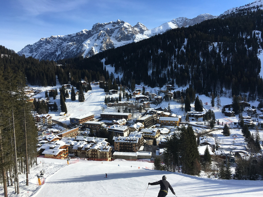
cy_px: 98
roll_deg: +0.5
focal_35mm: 29
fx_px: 220
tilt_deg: -7.6
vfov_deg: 48.2
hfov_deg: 61.7
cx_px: 132
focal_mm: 4.15
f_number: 2.2
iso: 25
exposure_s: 1/1538
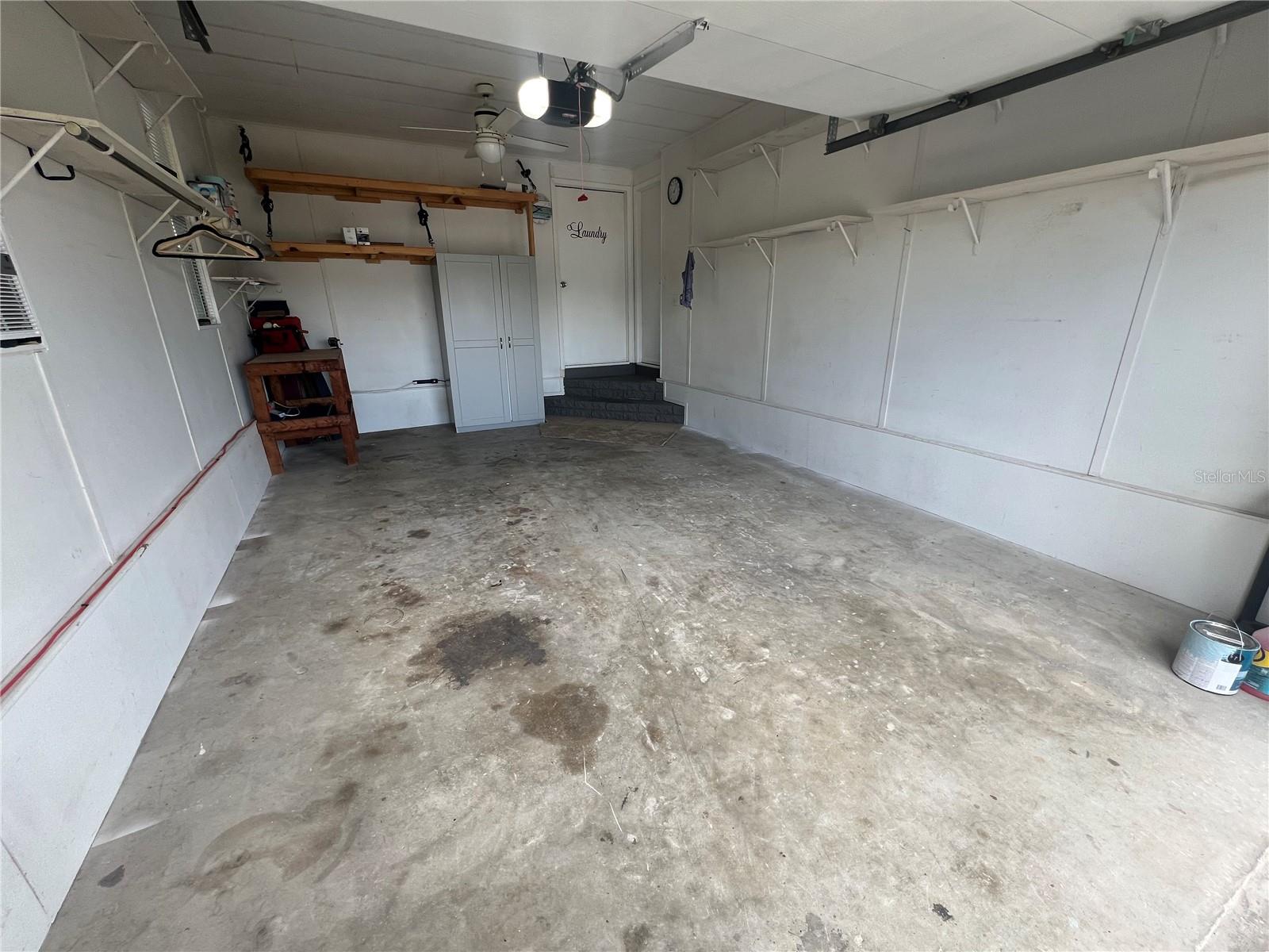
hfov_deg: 106.2
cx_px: 634
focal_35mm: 13
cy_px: 476
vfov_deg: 89.9
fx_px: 477
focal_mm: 1.57
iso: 40
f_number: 1.8
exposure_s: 1/99
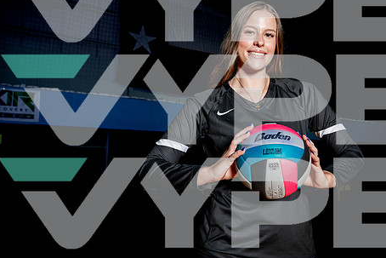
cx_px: 218
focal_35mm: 36
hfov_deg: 53.0
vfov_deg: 36.7
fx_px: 386
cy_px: 100
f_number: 4.5
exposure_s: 1/200
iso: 250
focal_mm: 28
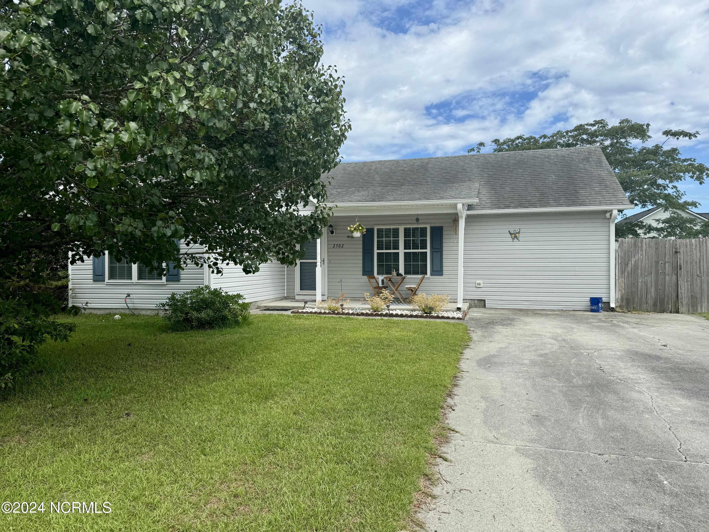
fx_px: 492
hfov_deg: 71.6
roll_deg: -0.5
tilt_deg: +0.9
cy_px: 266
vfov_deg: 56.8
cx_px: 354
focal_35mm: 24
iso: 80
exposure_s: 1/3413
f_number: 1.78
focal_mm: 6.76
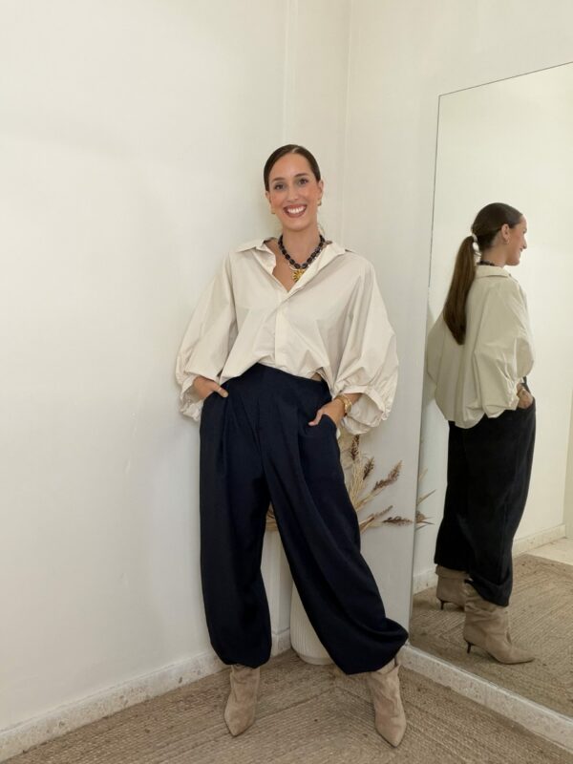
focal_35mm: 30
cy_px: 382
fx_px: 662
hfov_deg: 46.8
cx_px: 286
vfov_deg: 60.0
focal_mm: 2.71
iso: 100
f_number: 1.9
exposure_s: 1/60
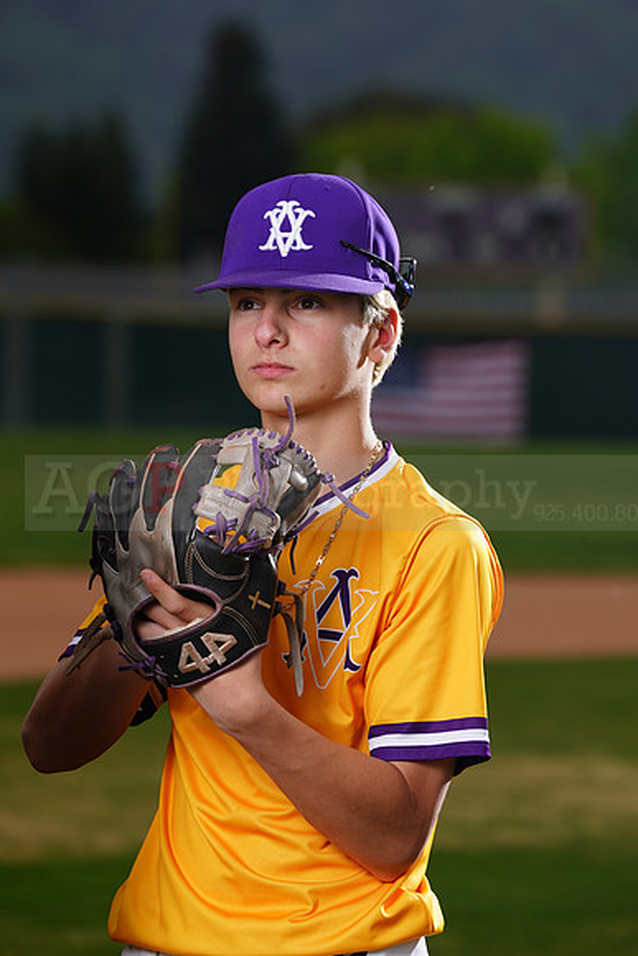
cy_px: 478
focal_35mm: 247
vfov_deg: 8.3
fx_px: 6562
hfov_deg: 5.6
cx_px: 319
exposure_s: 1/250
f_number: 8
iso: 100
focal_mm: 247
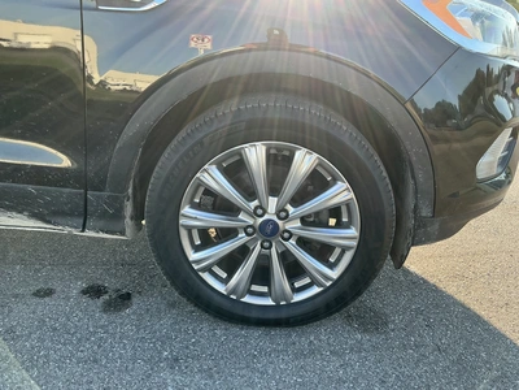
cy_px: 195
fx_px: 420
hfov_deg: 63.4
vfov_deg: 49.7
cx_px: 260
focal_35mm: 28
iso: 20
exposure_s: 1/178
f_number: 1.8
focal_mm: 3
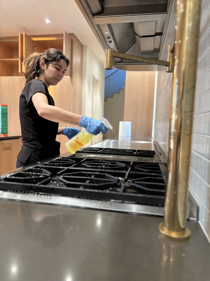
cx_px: 105
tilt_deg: -4.9
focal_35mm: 26
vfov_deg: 67.3
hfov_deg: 53.1
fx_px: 210
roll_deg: -2.8
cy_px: 140
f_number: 1.6
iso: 320
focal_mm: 5.96
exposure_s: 1/60
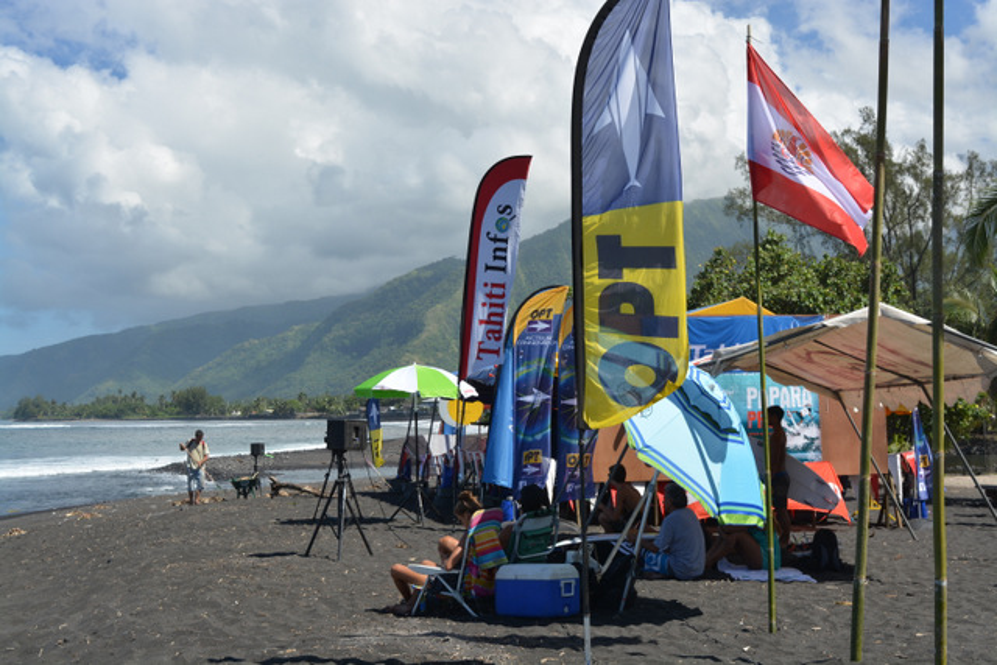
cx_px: 498
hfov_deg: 41.1
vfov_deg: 28.1
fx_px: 1330
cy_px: 332
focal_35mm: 48
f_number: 9
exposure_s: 1/320
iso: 100
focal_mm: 32
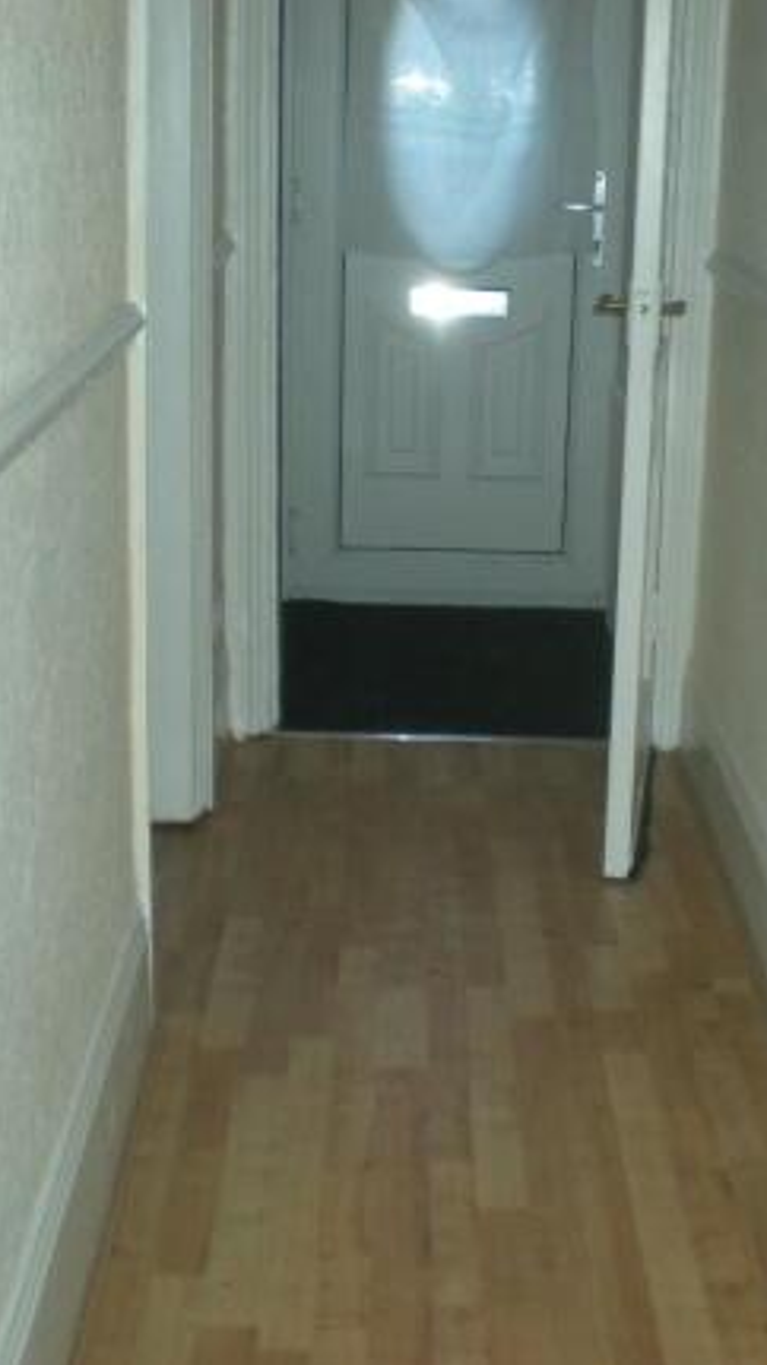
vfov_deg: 37.2
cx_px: 553
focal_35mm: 56
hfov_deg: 21.3
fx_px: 2028
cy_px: 682
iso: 147
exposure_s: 1/60
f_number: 3.1
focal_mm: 6.3
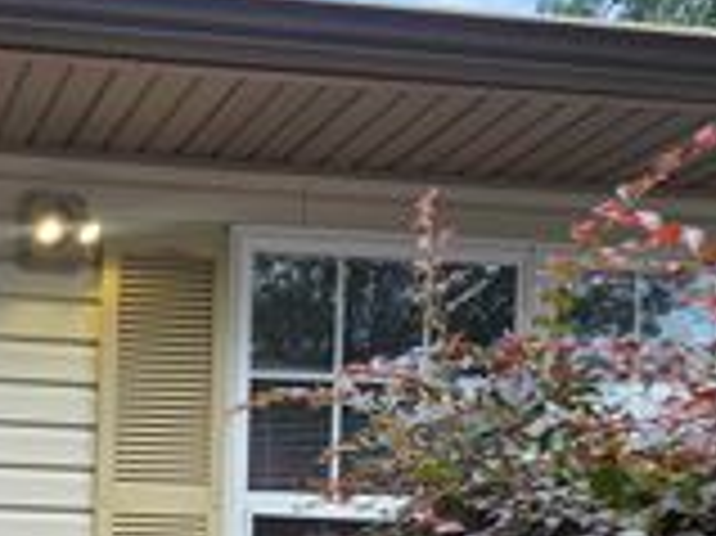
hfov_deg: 35.9
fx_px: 847
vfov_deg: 29.3
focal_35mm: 41
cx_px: -140
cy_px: 673
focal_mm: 2.2
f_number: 1.9
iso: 40
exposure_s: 1/484
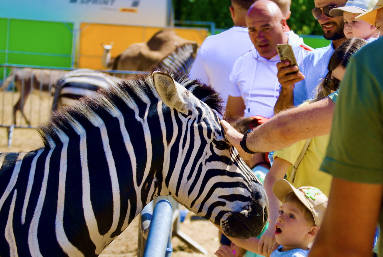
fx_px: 1481
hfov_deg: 14.7
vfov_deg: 9.9
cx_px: 240
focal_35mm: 139
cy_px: 144
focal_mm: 66
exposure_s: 1/500
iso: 160
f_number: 5.6
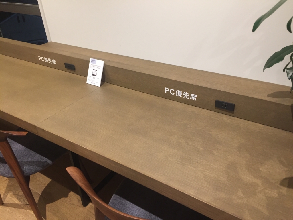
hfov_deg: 61.7
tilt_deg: -32.5
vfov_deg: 48.2
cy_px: 110
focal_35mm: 29
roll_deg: +3.5
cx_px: 146
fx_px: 245
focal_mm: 4.15
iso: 100
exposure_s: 1/30
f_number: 2.2
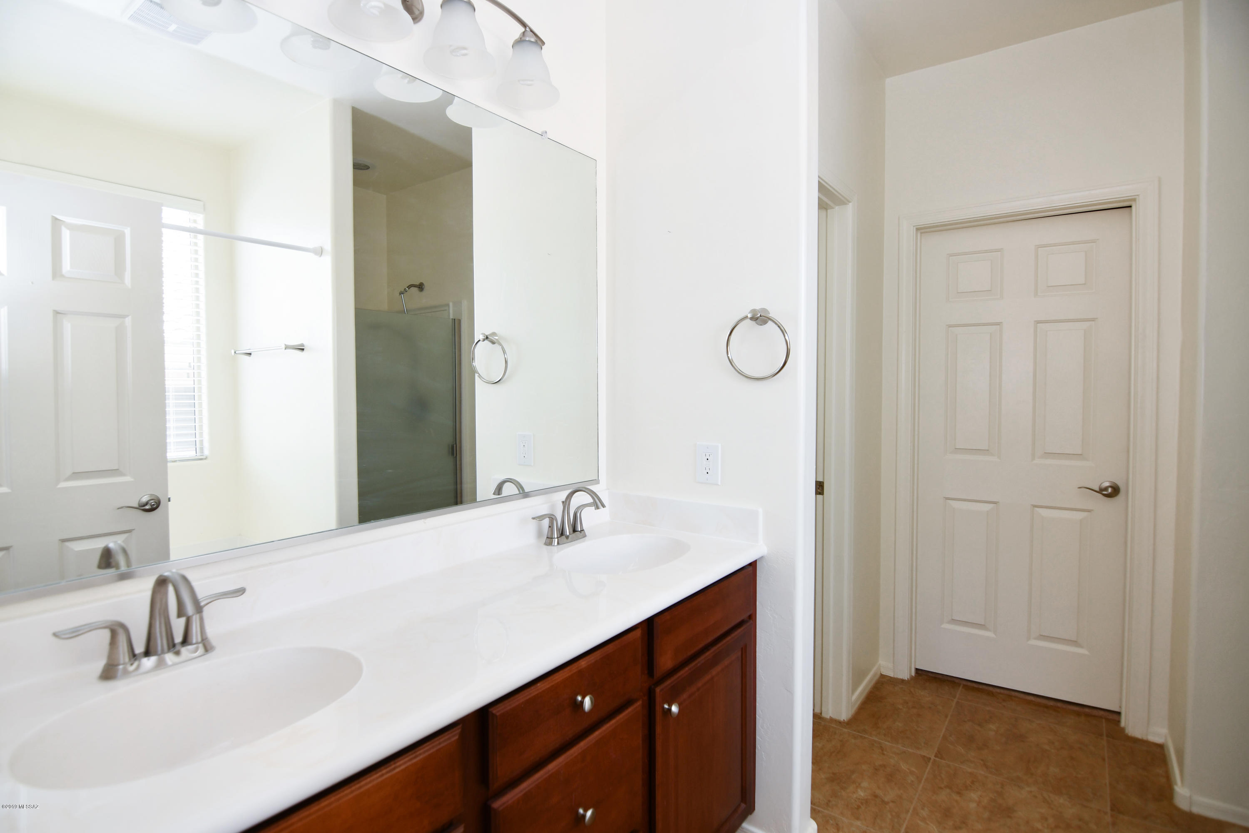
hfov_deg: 96.7
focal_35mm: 16
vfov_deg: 73.7
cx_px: 624
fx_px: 555
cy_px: 416
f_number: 4
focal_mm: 11
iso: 200
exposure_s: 1/60
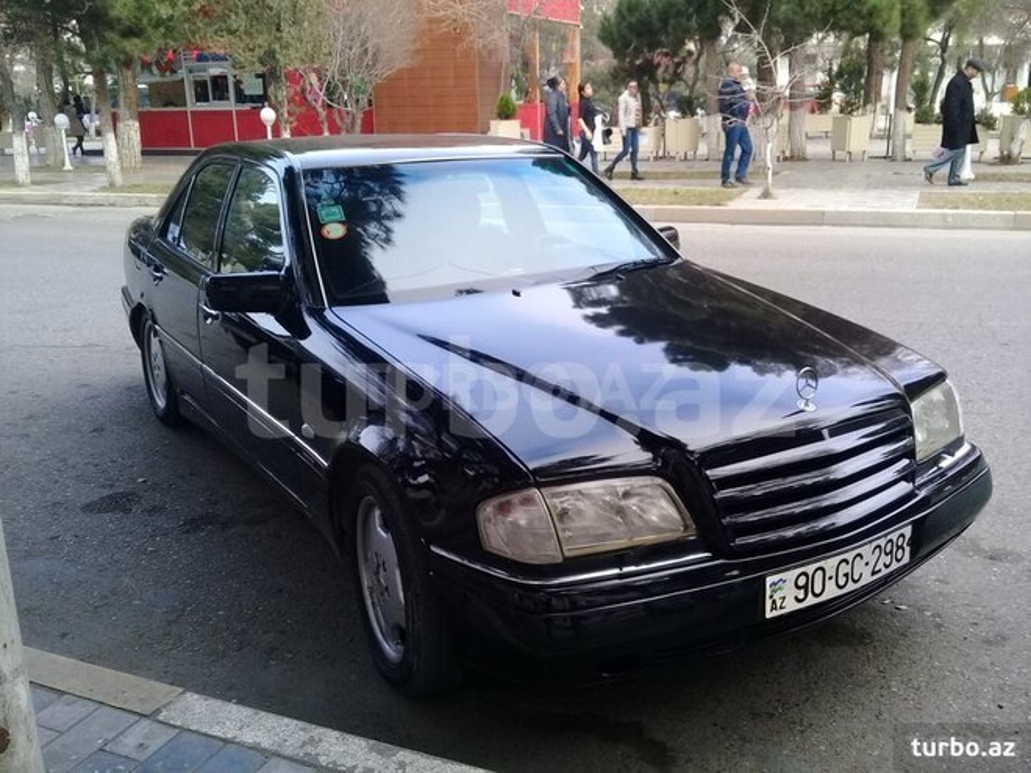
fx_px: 923
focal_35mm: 31
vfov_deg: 45.4
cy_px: 386
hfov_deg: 58.4
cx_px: 516
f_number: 2.2
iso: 50
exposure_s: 1/122
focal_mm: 3.3
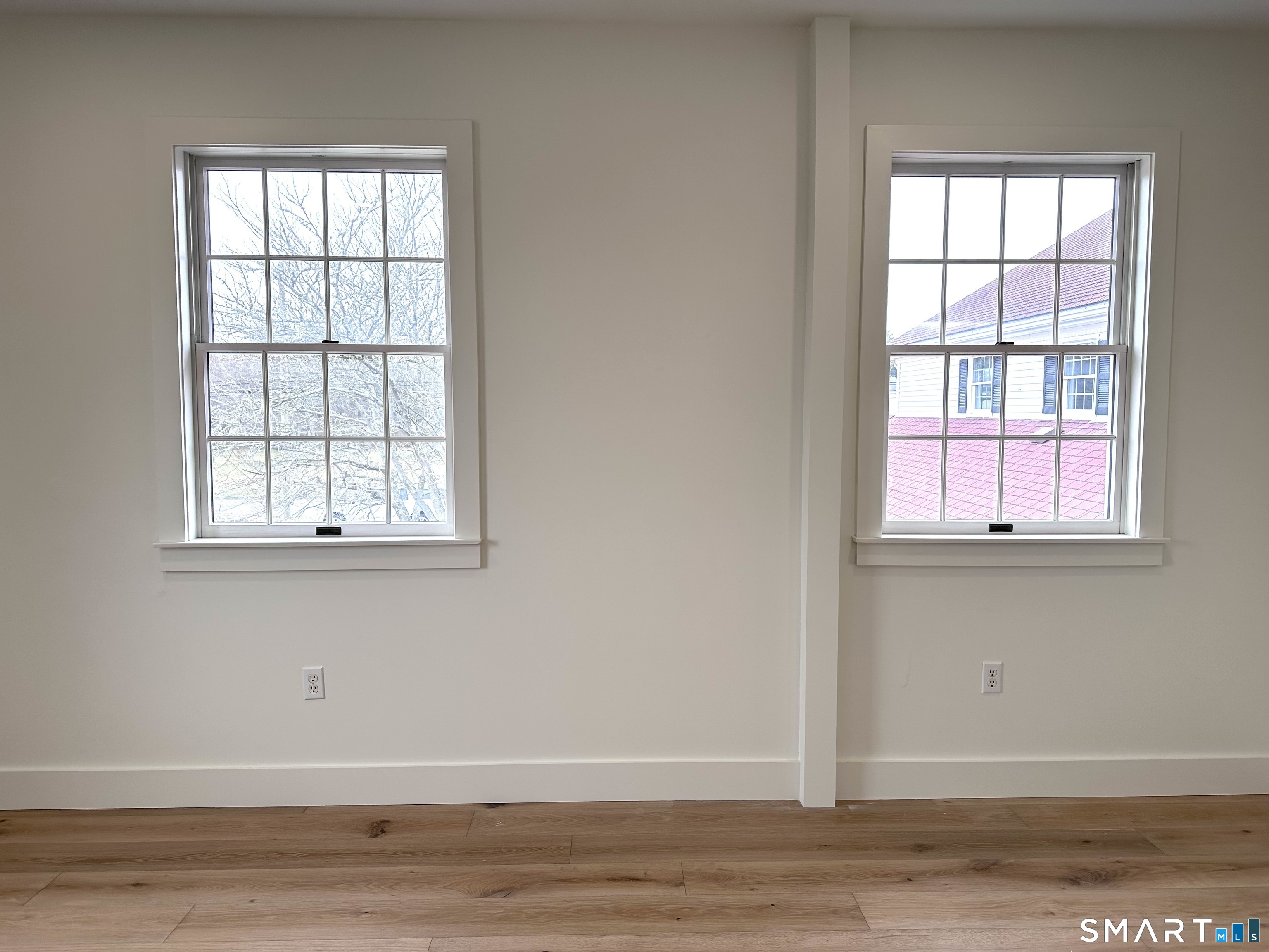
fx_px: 880
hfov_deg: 71.6
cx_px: 634
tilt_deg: -4.2
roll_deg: -0.4
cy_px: 476
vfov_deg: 56.8
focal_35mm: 24
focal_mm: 6.86
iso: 80
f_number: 1.78
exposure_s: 1/429
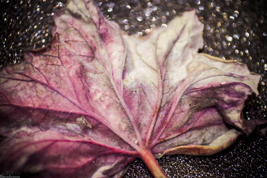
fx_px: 2061
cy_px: 89
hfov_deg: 7.4
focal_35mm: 278
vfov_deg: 5.0
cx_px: 134
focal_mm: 185
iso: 400
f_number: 4.8
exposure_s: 1/6
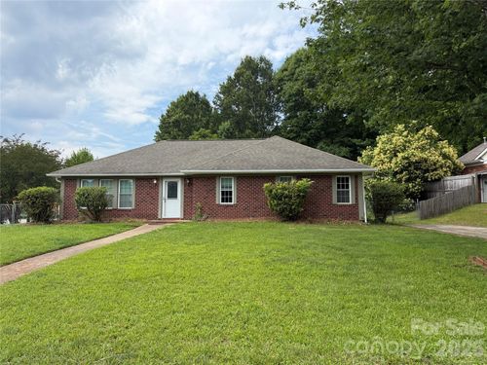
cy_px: 182
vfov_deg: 56.8
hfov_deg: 71.6
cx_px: 244
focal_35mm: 24
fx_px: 338
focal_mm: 6.76
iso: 100
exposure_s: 1/3021
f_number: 1.78
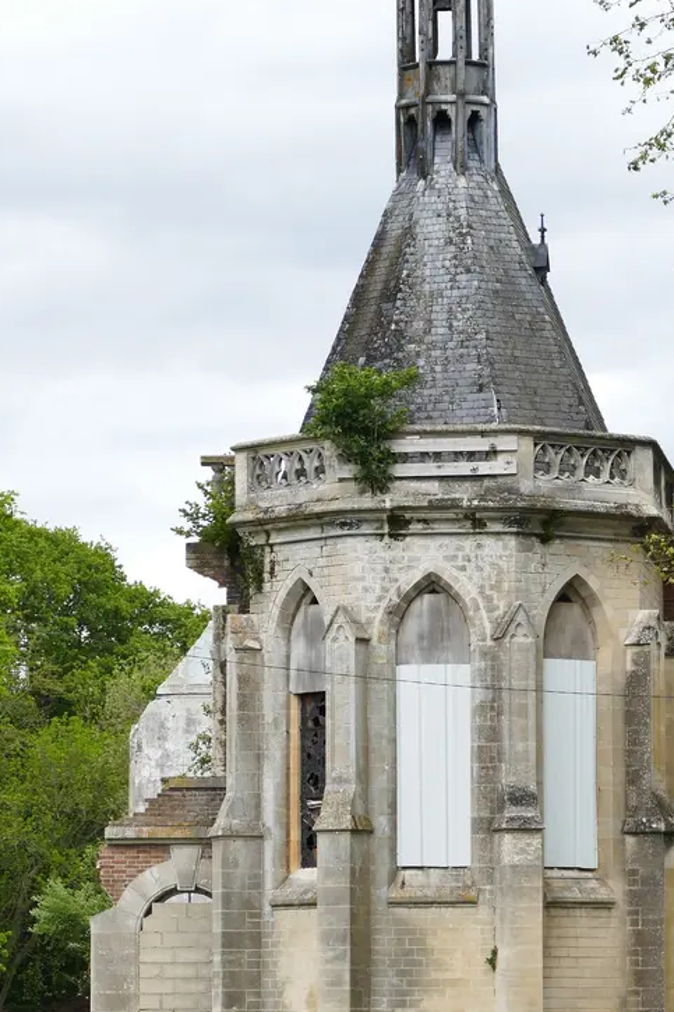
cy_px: 416
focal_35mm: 203
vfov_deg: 10.1
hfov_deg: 6.8
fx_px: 5703
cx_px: 440
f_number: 3.9
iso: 125
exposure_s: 1/800
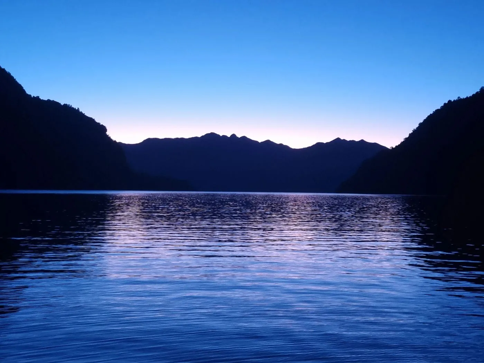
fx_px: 364
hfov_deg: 67.3
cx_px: 242
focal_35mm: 26
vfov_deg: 53.1
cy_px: 182
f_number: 1.8
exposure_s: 1/45
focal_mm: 5.4
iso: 500
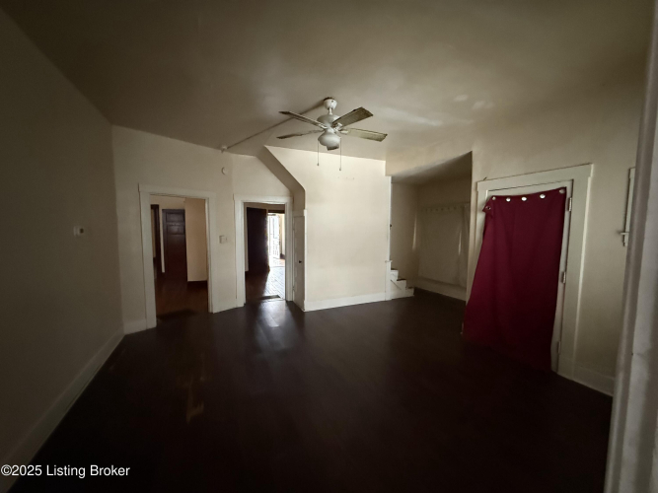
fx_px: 266
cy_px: 246
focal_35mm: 14
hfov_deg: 102.1
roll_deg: -0.1
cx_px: 329
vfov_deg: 85.7
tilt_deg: -4.0
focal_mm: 2.22
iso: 1600
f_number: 2.2
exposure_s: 1/43
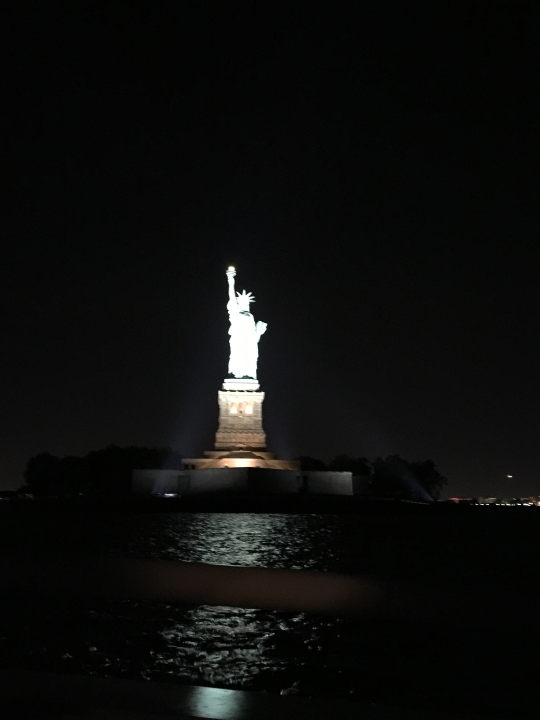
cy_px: 360
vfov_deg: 61.7
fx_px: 603
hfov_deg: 48.2
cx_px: 270
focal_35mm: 29
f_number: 2.2
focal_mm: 4.15
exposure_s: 1/15
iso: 640
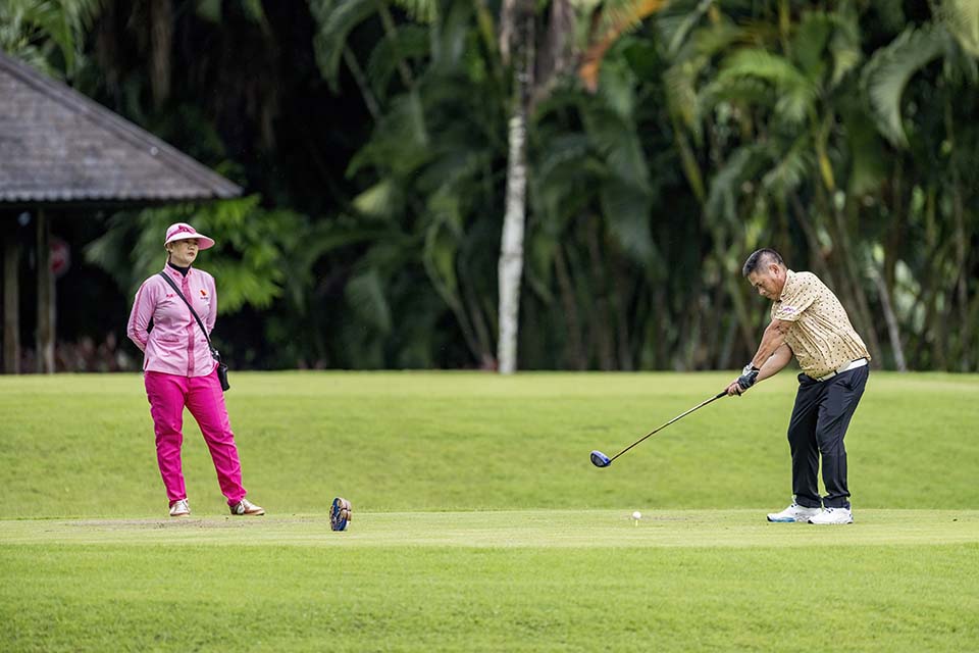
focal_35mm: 400
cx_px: 490
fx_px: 10877
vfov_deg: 3.4
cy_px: 326
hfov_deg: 5.2
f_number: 2.8
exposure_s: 1/3200
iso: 2000
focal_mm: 400
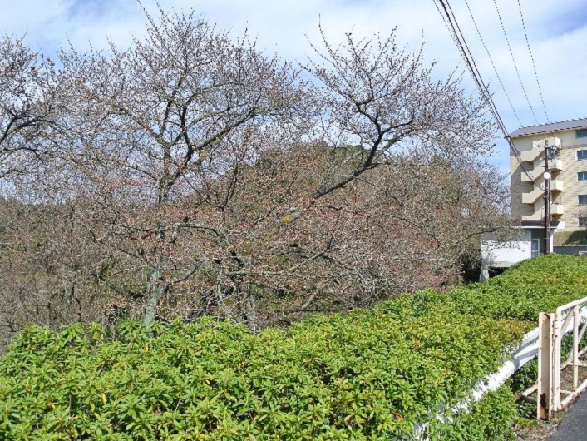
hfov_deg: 59.8
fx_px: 509
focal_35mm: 30
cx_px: 260
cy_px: 223
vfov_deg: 46.8
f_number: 4.5
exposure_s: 1/640
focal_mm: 10
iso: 100
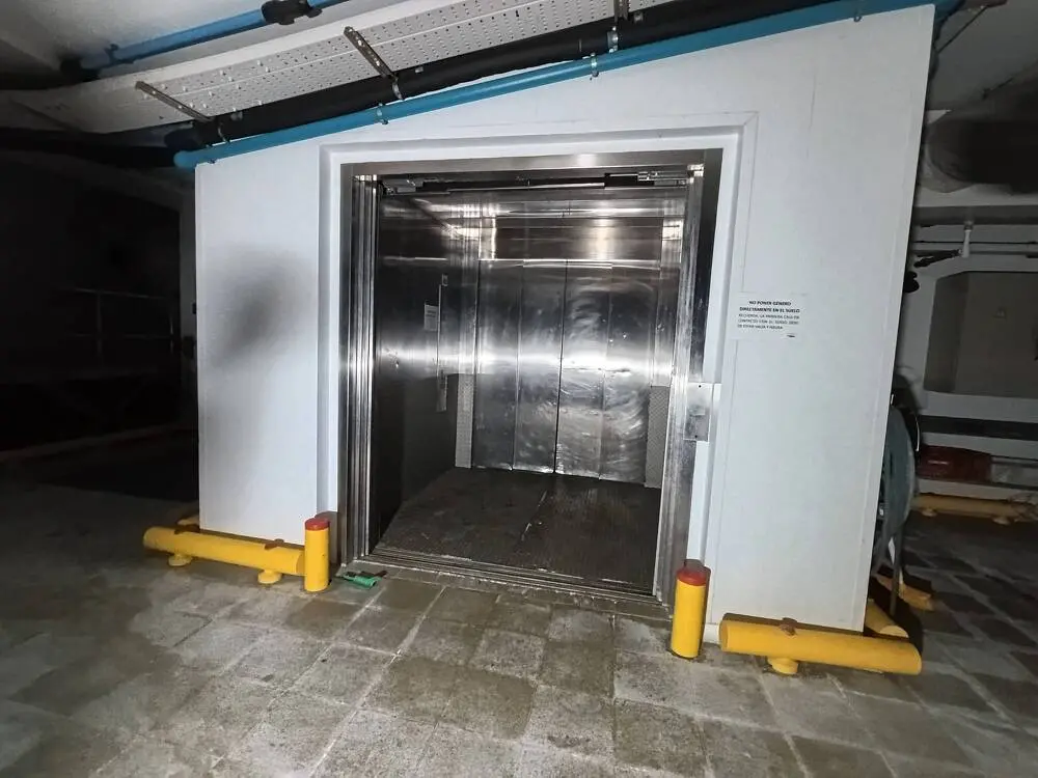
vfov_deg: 81.7
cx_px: 519
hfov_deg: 98.2
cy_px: 389
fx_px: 450
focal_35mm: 15
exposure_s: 1/33.3
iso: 640
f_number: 2.2
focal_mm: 1.65
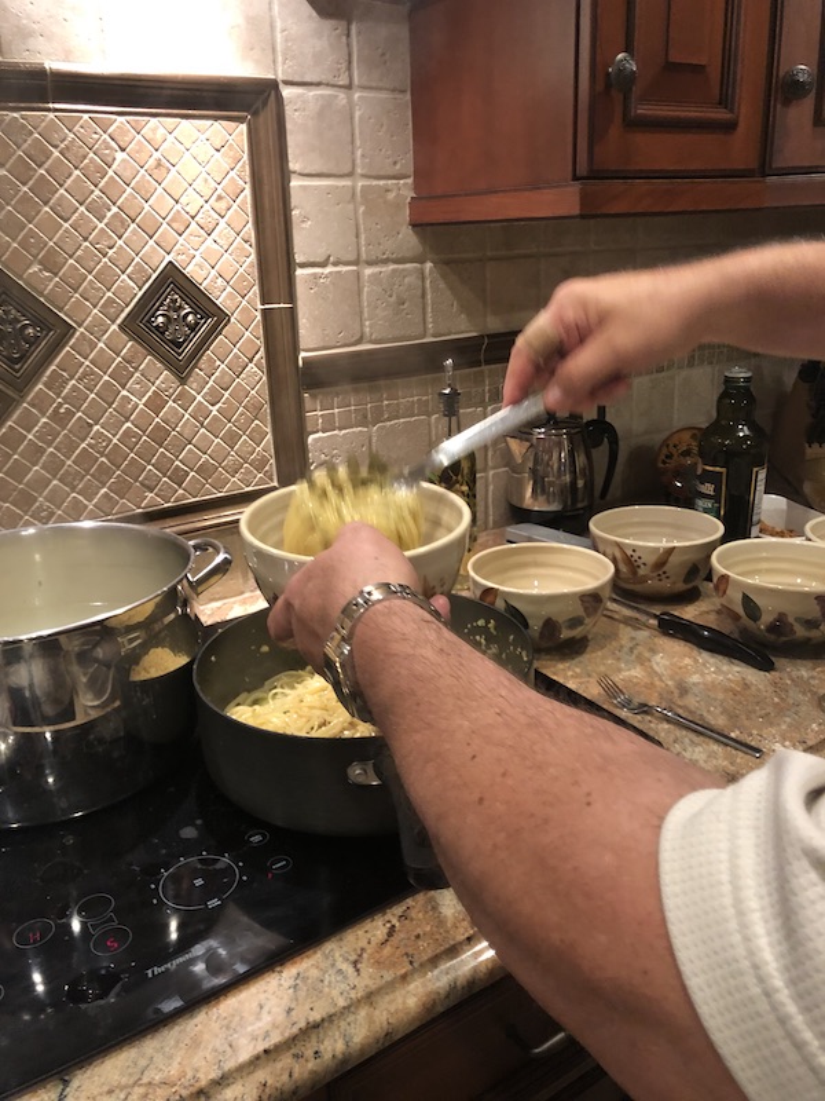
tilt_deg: -18.8
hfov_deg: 49.7
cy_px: 550
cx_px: 412
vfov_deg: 63.4
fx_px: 890
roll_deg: +1.9
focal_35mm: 28
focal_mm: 4
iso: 64
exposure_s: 1/15
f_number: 1.8
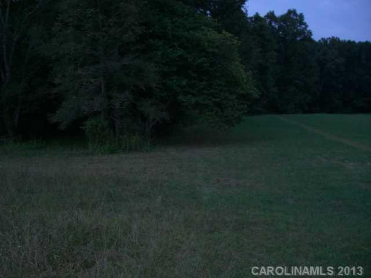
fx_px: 407
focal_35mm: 38
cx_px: 186
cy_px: 139
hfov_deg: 49.0
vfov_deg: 37.7
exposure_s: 1/60
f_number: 2.7
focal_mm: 6.2
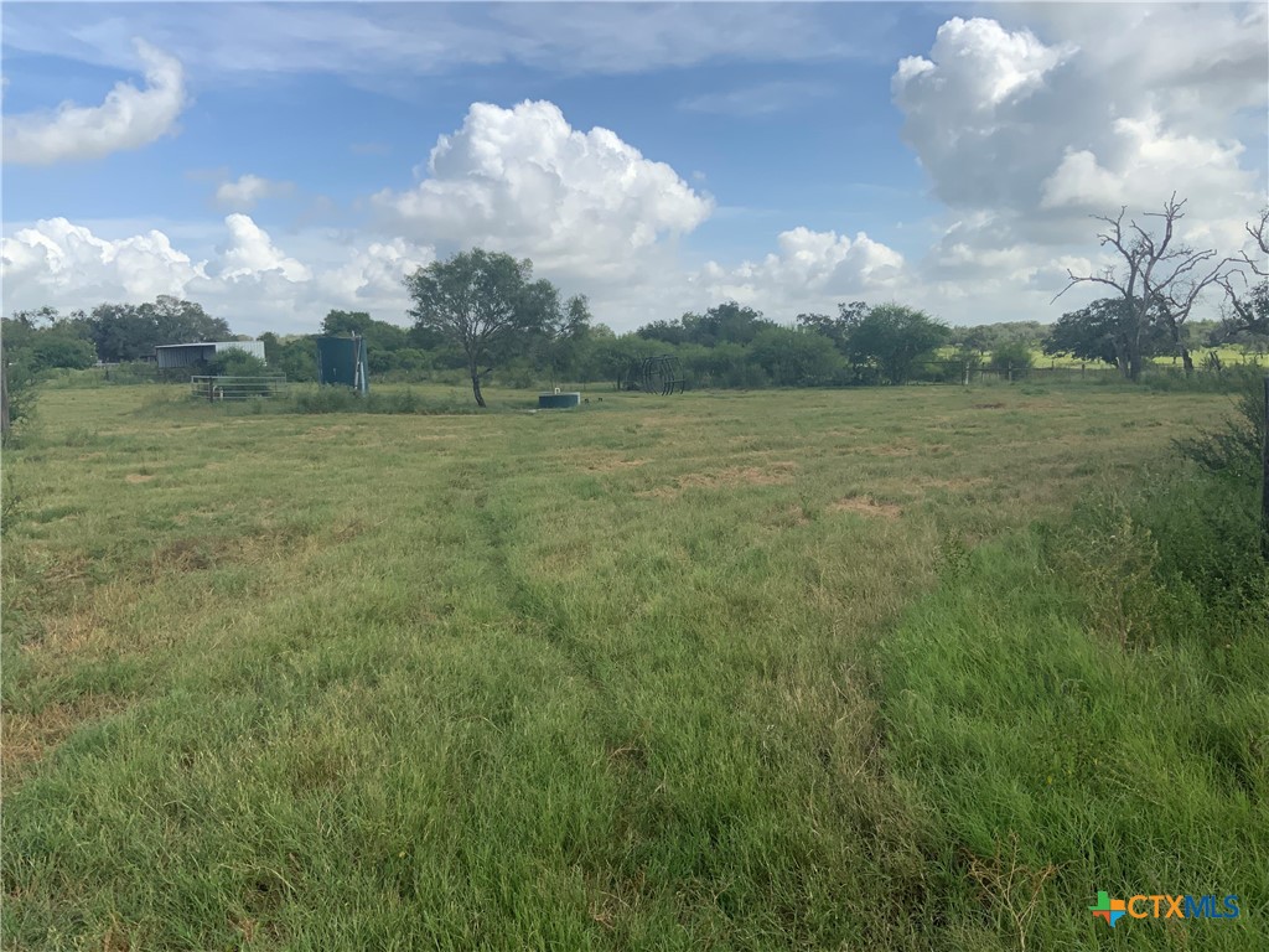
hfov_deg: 61.7
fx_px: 1063
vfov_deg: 48.2
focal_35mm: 29
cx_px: 634
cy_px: 476
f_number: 1.8
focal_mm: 3
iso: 20
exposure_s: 1/1912
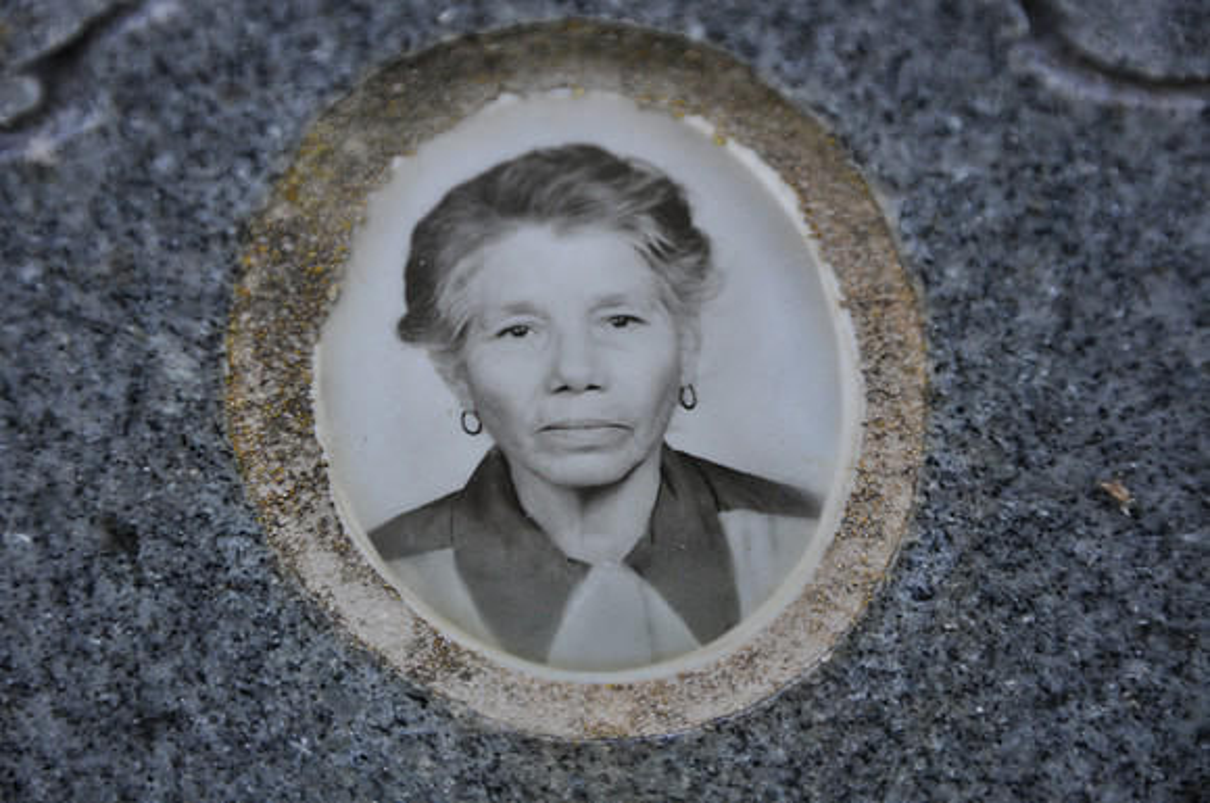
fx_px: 5286
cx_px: 605
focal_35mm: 158
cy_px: 402
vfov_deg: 8.7
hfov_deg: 13.1
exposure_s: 1/125
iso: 250
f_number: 5.6
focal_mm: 105
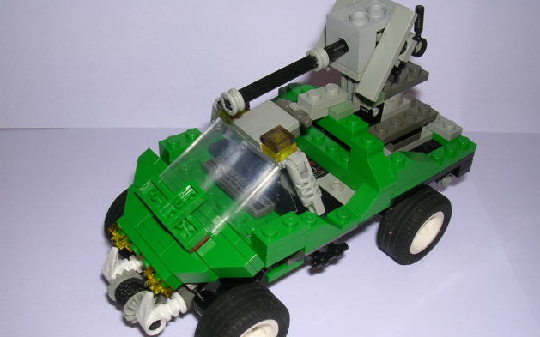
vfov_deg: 31.2
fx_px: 603
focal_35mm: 41
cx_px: 270
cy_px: 185
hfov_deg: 48.2
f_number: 5.6
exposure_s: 1/60.1
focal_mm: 5.8
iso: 100
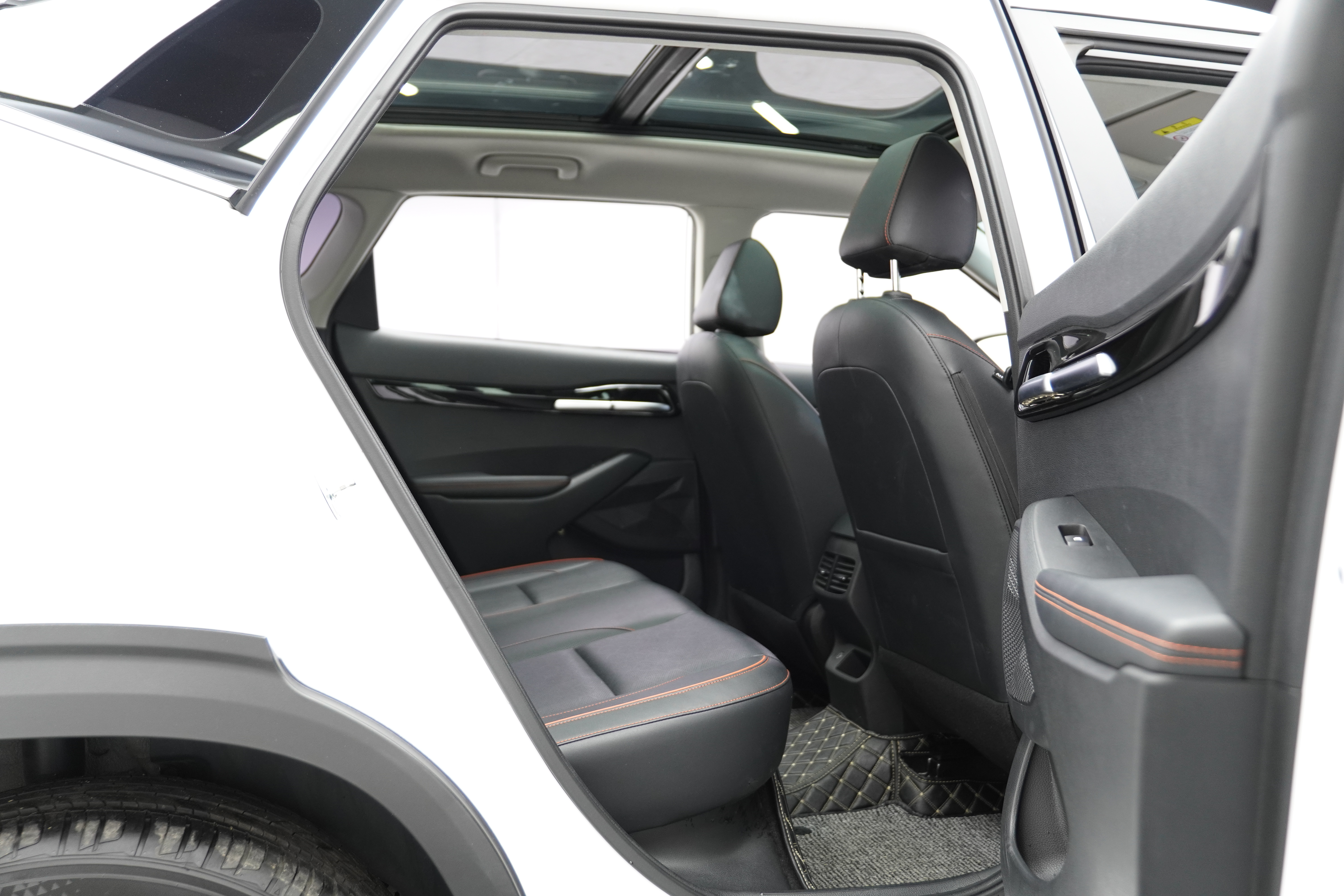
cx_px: 672
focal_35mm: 32
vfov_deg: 41.7
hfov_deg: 59.5
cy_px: 448
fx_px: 1176
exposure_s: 1/60
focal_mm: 21
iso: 640
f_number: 2.8
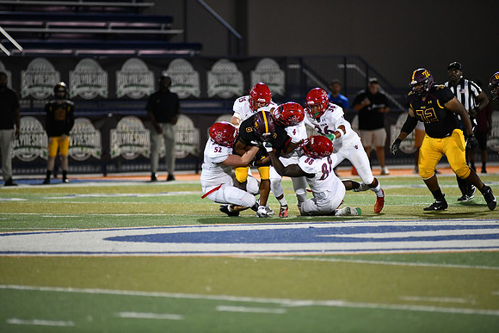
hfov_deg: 6.9
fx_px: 4159
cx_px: 250
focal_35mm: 300
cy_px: 166
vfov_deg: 4.6
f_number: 2.8
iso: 3600
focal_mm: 300
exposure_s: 1/1250
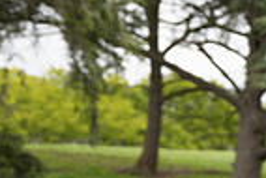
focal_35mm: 351
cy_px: 361
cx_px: 242
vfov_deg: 3.9
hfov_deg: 5.9
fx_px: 2596
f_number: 3.5
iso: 400
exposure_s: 1/1000
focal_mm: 84
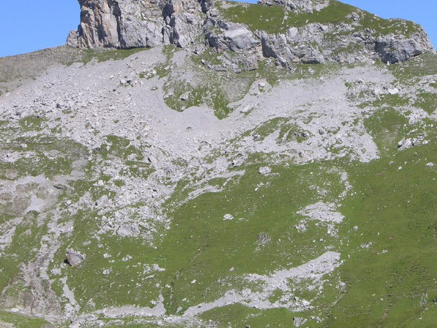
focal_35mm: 117
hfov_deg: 16.8
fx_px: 1477
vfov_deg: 12.7
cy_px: 151
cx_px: 273
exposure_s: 1/278
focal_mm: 19.9
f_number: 5.4
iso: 50
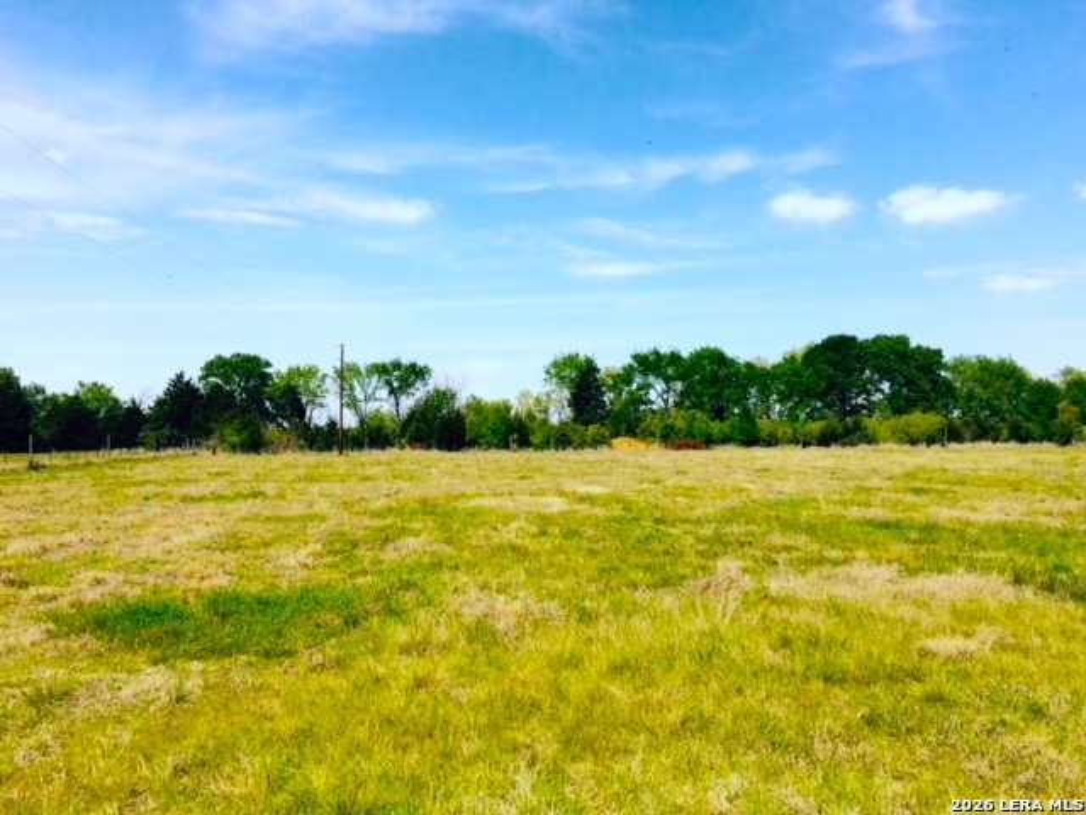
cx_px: 543
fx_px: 910
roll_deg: +0.7
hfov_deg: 61.7
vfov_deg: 48.2
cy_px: 408
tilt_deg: +1.0
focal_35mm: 29
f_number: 2.2
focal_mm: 4.15
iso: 32
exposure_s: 1/2160
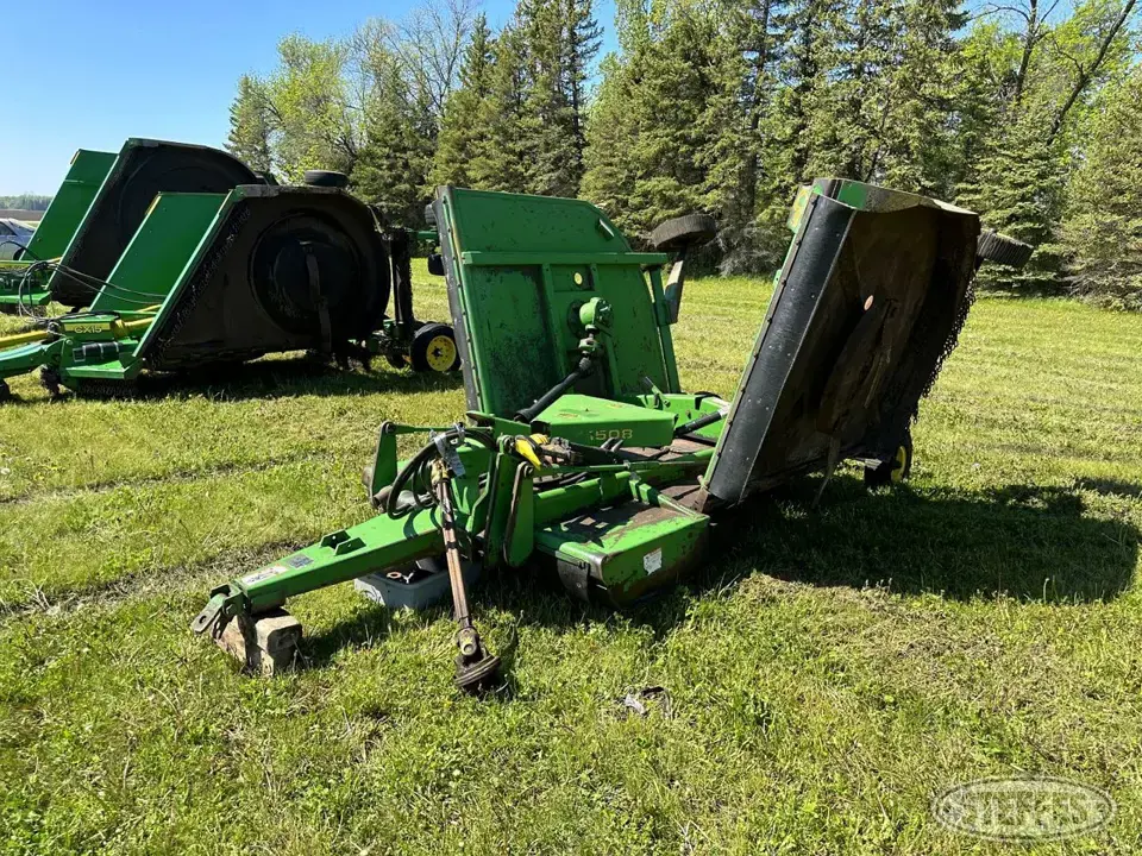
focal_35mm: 24
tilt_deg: -10.8
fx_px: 792
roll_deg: -0.1
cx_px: 571
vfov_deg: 56.8
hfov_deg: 71.6
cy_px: 428
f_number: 1.78
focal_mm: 6.86
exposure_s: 1/1721
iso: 80
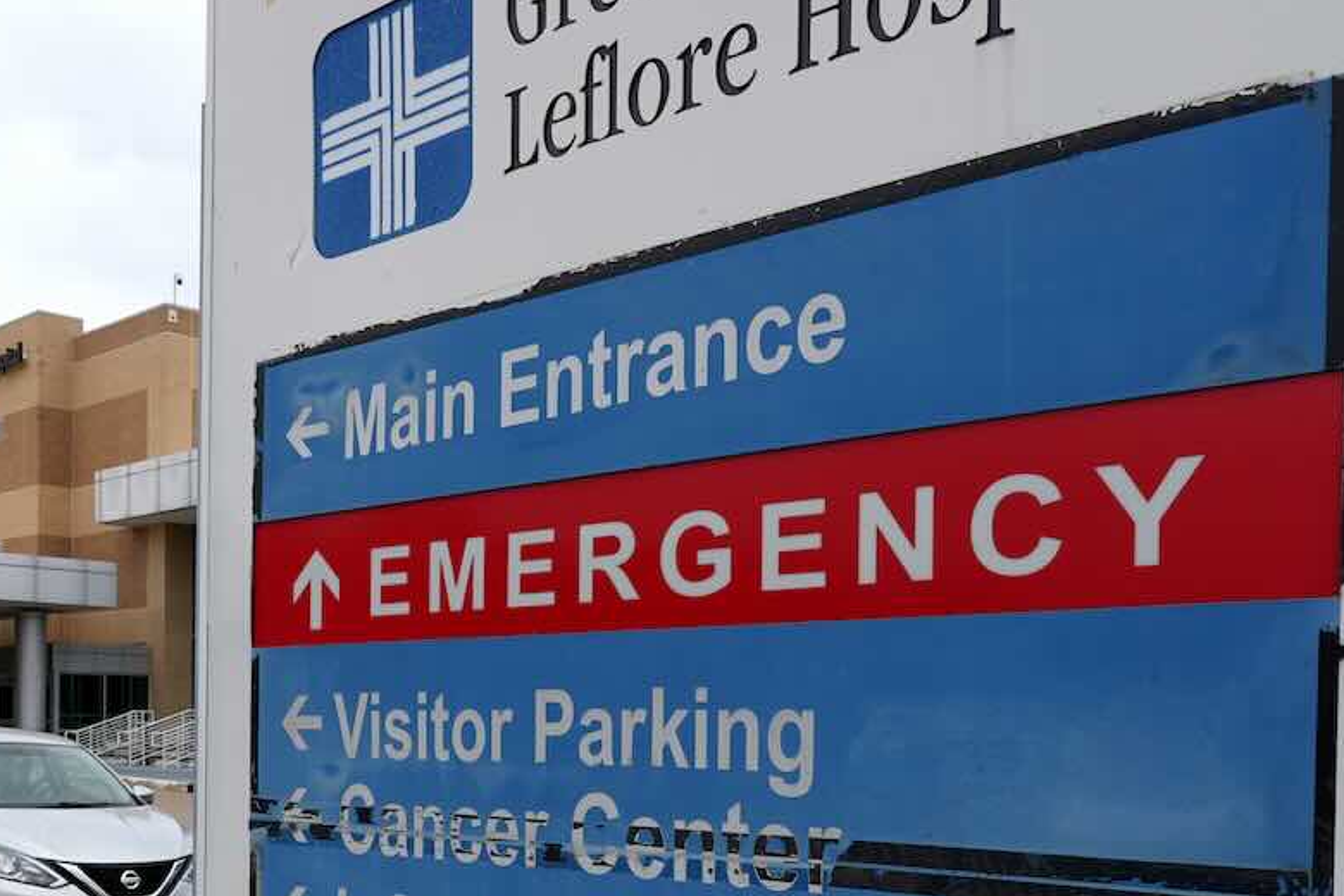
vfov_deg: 31.6
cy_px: 749
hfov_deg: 45.9
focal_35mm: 41
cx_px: 353
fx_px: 1531
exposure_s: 1/400
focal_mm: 16
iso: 125
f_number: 7.1
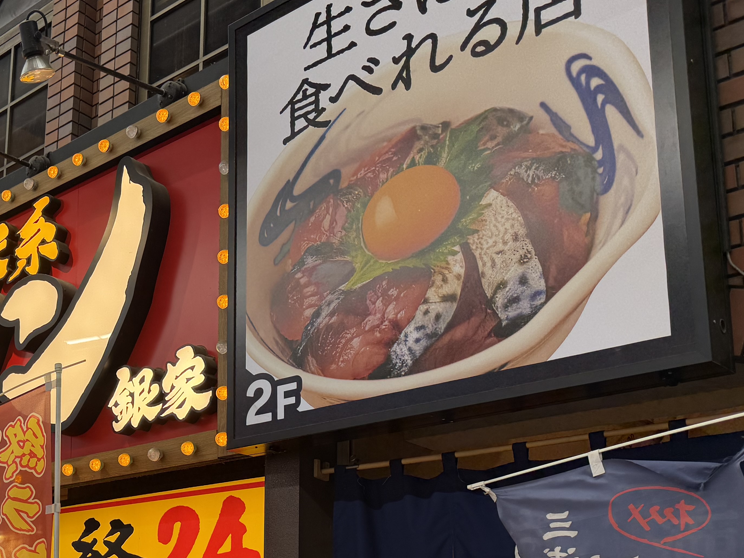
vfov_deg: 28.2
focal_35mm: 50
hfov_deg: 35.0
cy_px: 481
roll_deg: -3.8
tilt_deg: +8.4
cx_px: 19
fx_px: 1075
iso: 64
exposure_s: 1/121
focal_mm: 6.76
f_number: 1.78
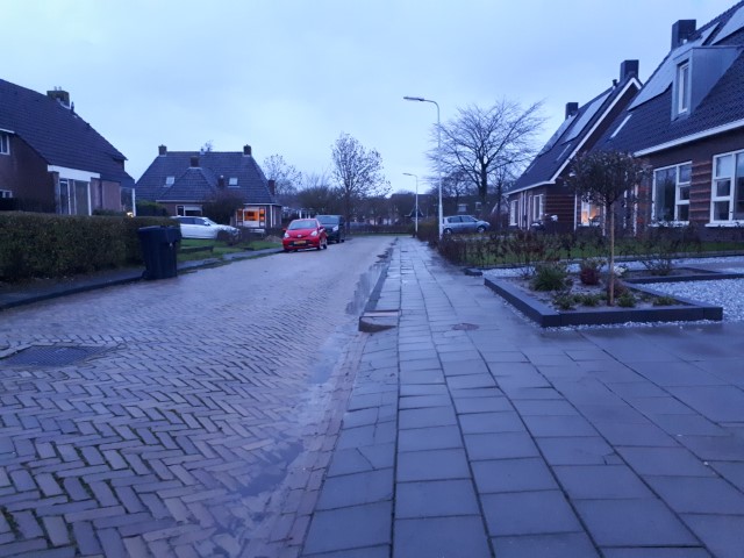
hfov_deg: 65.3
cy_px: 279
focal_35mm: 27
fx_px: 580
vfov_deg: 51.4
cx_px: 372
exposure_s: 1/17
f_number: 1.9
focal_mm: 3.6
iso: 500
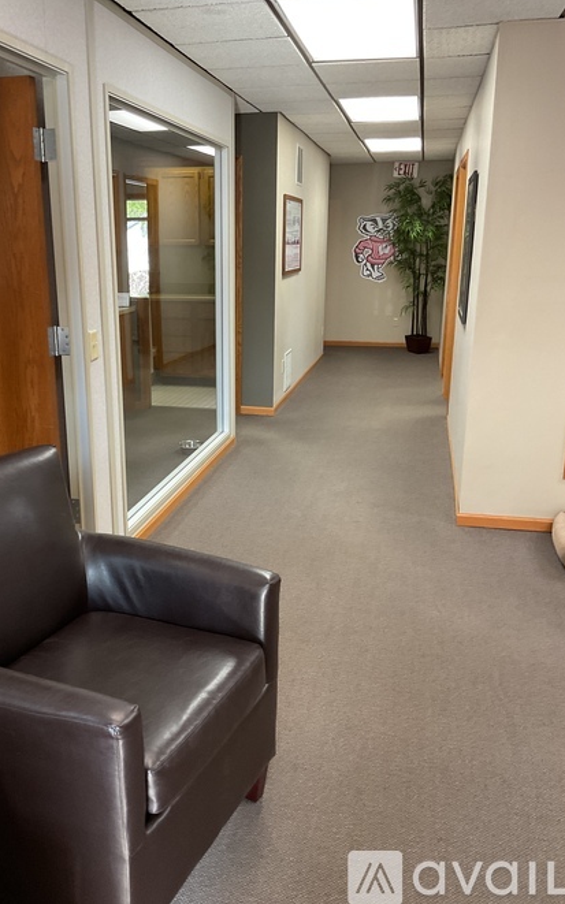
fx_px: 764
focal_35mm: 31
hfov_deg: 40.4
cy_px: 449
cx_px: 227
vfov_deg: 61.2
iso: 160
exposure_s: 1/60
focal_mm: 3
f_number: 1.8
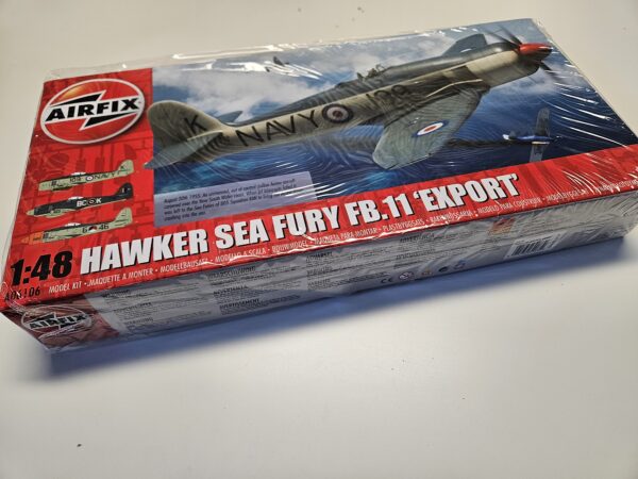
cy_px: 240
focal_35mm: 23
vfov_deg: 58.9
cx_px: 319
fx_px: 424
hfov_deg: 73.9
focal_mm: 5.4
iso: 200
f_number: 1.8
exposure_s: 1/120
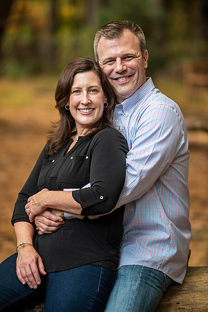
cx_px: 104
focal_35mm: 200
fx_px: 1733
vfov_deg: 10.3
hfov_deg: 6.9
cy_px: 156
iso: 250
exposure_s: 1/60
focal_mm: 200
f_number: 3.5
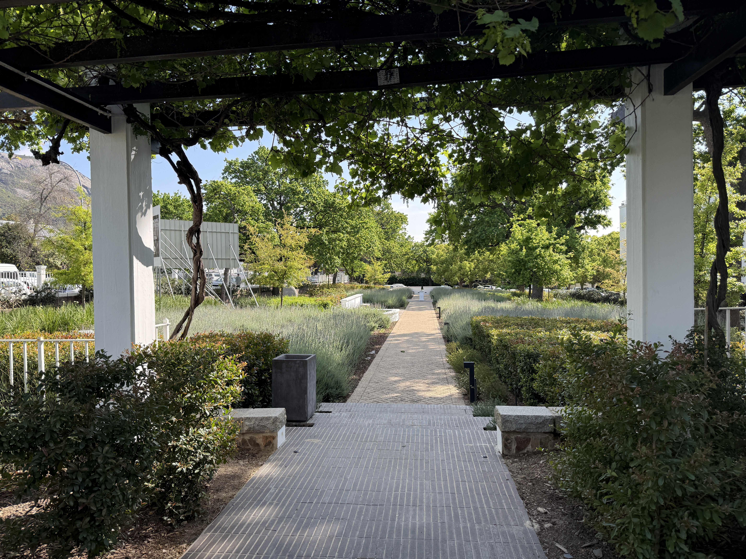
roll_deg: +0.8
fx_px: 517
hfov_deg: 71.6
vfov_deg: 56.8
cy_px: 280
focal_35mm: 24
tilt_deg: -1.1
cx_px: 373
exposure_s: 1/1522
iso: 100
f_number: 1.78
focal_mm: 6.76
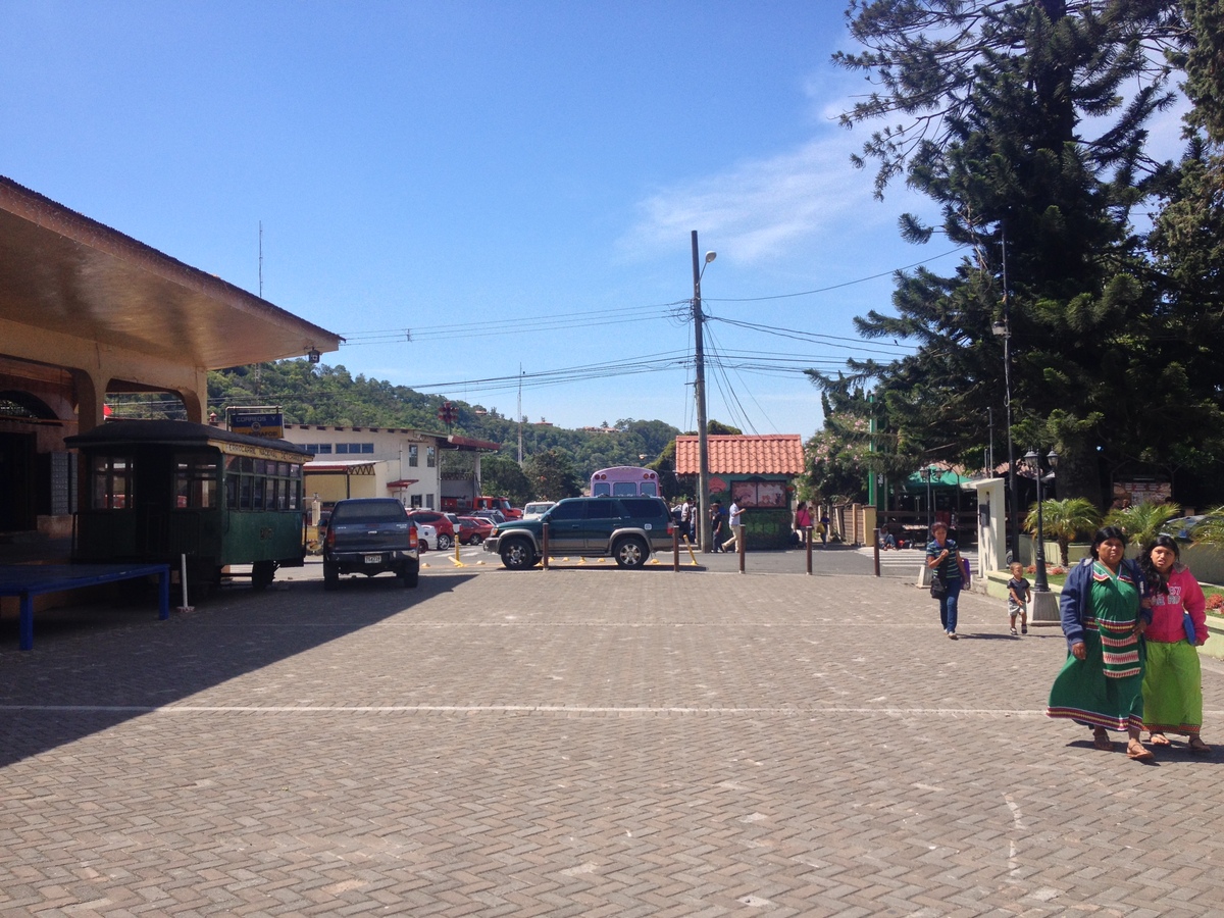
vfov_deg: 40.7
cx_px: 612
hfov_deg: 52.6
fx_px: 1238
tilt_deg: -0.6
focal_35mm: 35
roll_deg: +0.4
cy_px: 459
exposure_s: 1/1453
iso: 50
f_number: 2.4
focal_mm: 4.28
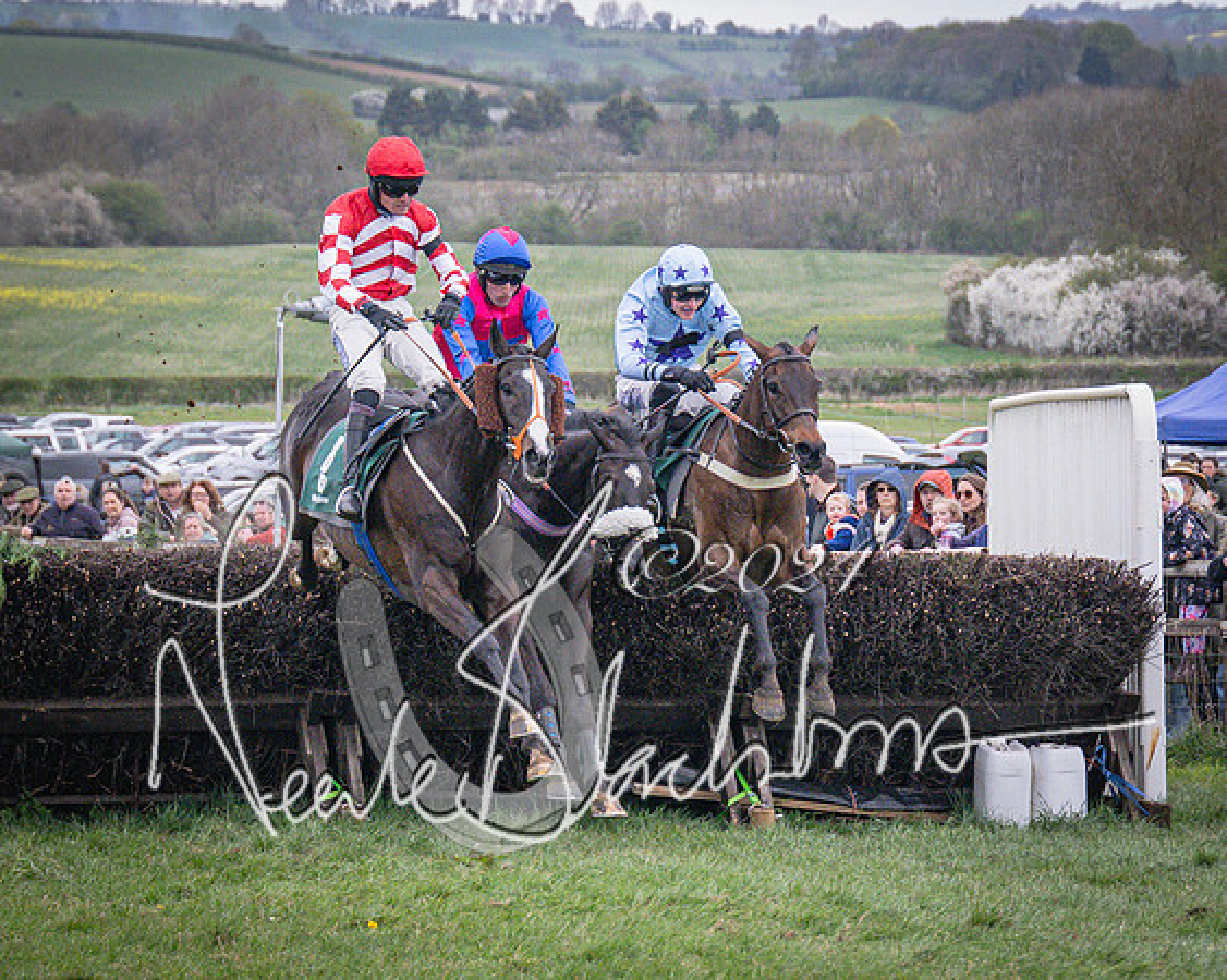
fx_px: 9583
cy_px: 632
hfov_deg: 7.3
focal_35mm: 264
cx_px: 929
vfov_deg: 5.9
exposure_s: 1/1250
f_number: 5
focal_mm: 98
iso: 1600
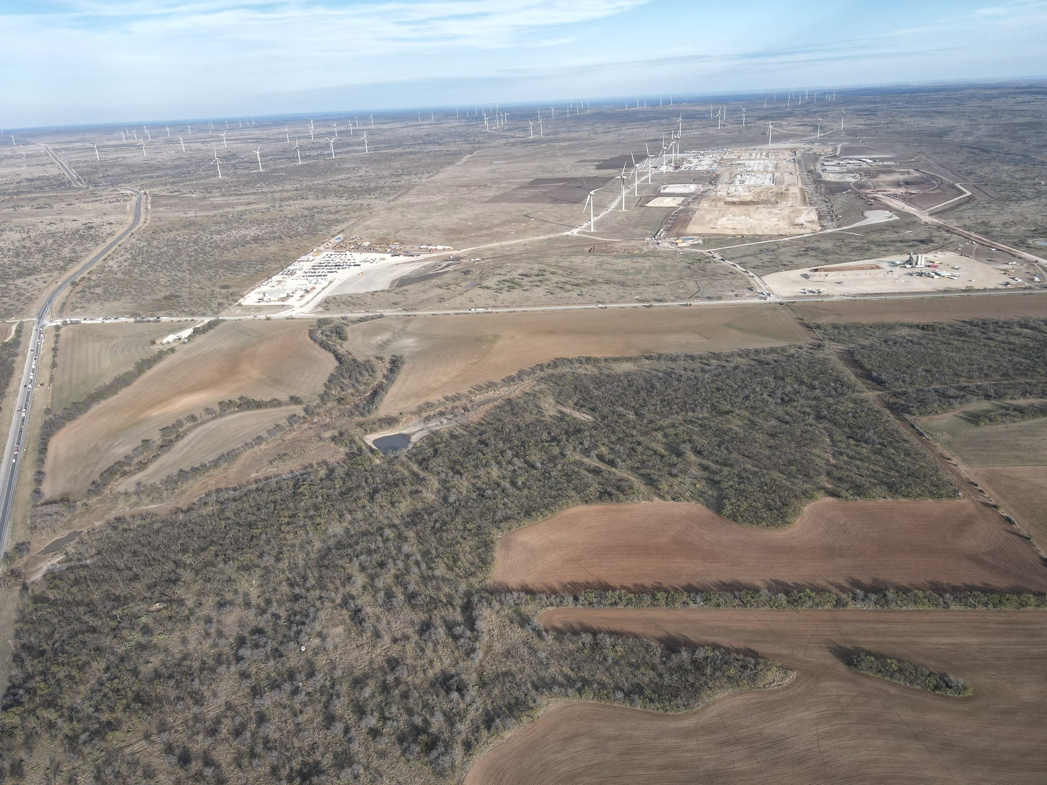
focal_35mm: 24
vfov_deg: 56.8
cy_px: 392
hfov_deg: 71.6
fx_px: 726
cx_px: 524
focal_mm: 4.5
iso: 100
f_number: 2.8
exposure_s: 1/350
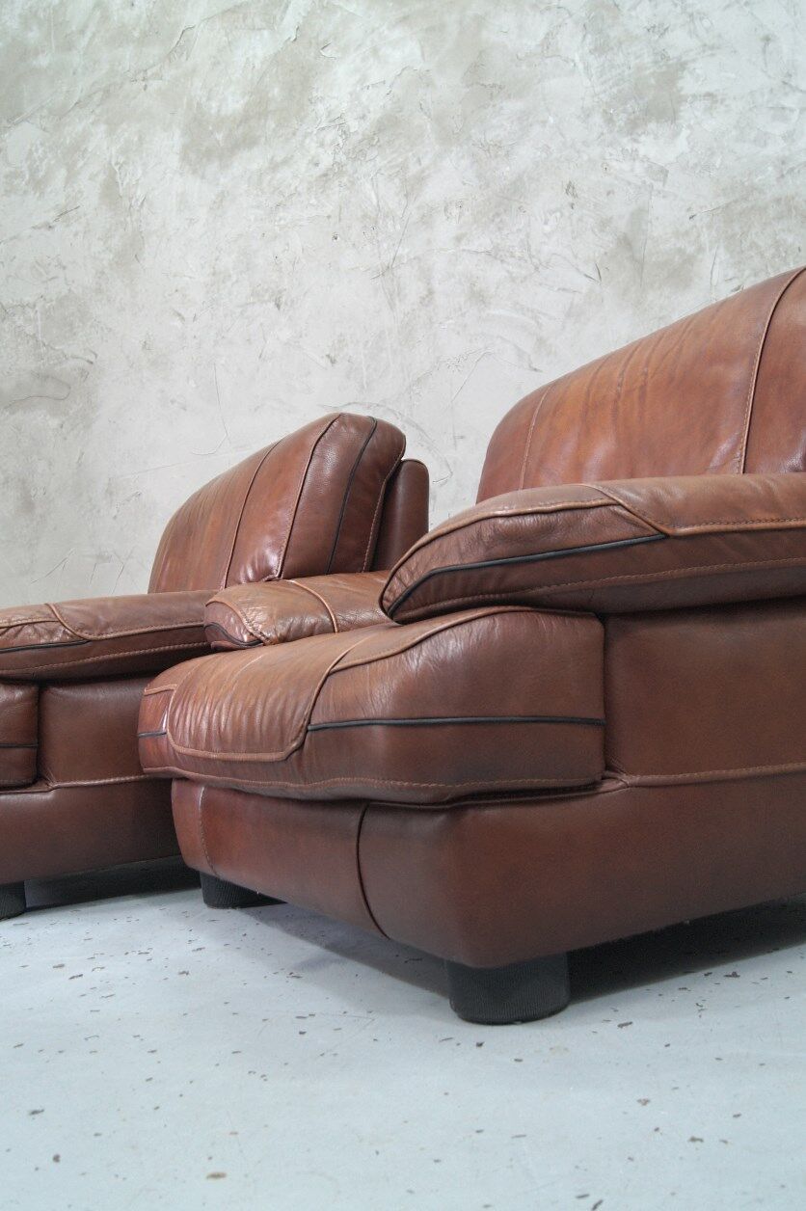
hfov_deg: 39.9
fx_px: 1109
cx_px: 403
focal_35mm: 33
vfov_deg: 57.2
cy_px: 606
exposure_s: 1/10
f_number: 8
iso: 400
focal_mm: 22
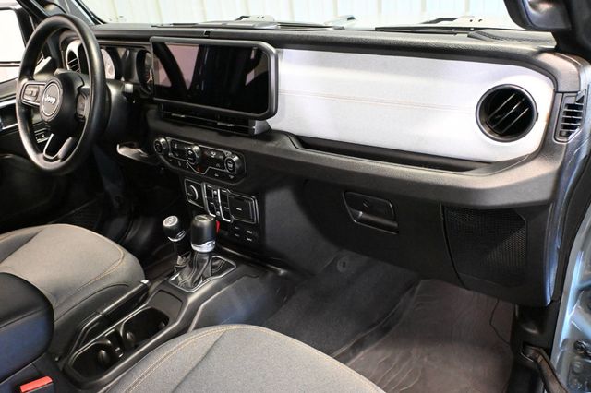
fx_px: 517
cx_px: 296
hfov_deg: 59.5
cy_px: 196
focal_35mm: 32
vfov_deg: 41.7
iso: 12800
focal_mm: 21
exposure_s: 1/60
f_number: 4
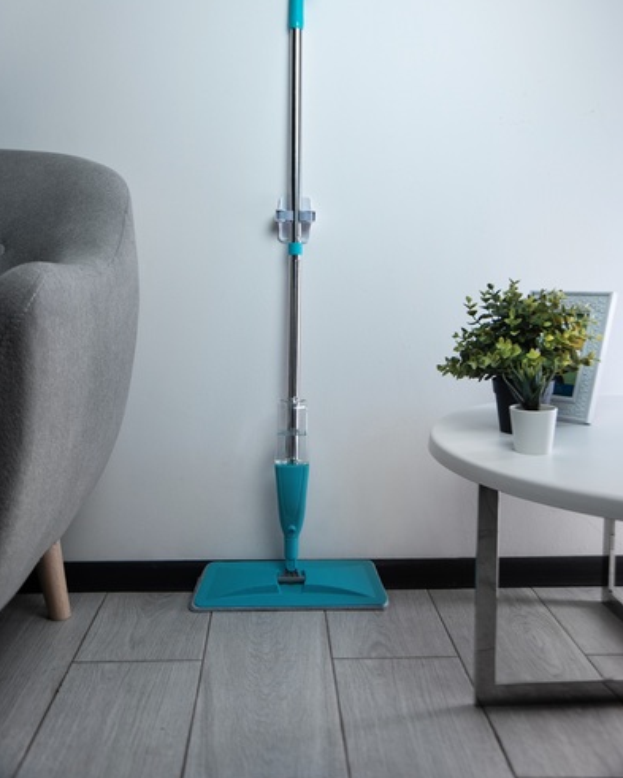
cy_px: 309
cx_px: 309
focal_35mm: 39
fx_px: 899
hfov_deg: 38.2
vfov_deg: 46.6
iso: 250
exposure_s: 1/60
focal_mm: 34
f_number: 5.6
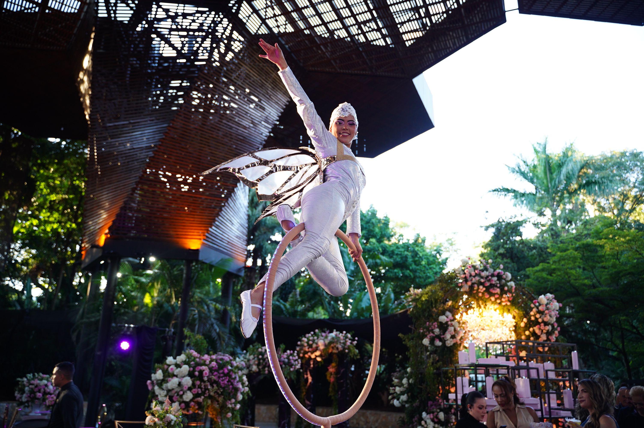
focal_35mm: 28
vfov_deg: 46.3
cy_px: 214
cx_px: 322
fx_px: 500
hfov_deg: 65.5
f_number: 2.8
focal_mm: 28
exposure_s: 1/160
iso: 800
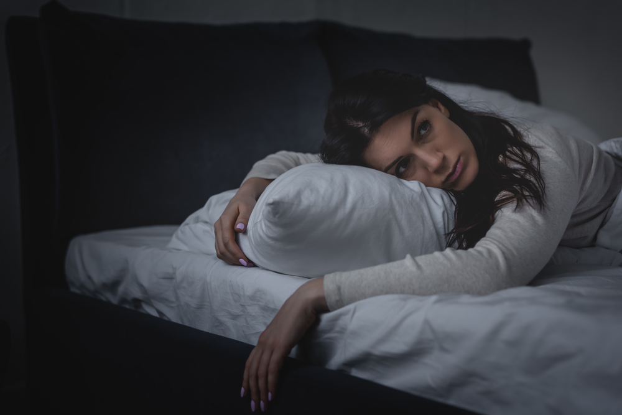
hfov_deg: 39.6
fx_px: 864
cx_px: 311
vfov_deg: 27.0
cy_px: 208
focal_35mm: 50
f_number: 3.2
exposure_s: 1/200
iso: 250
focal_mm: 50
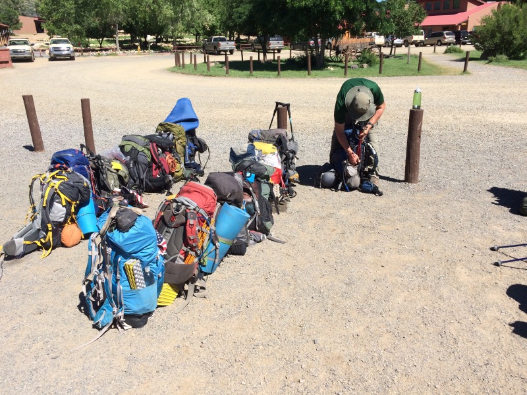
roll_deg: -1.4
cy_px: 198
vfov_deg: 48.2
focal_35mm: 29
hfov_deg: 61.7
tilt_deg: -22.2
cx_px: 264
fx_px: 442
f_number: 2.2
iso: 32
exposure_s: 1/1786
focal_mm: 4.15
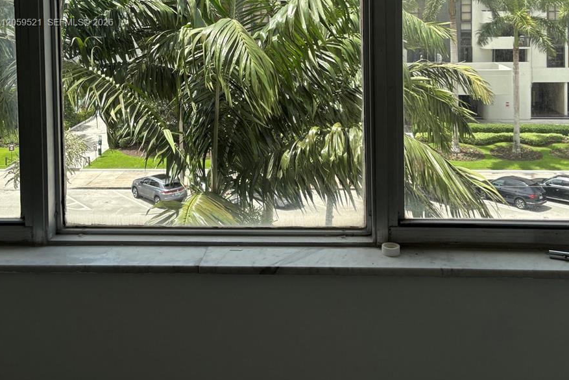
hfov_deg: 51.9
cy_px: 23
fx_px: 585
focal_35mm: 37
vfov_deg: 33.6
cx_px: 285
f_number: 1.6
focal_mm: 5.96
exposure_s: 1/987
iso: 50
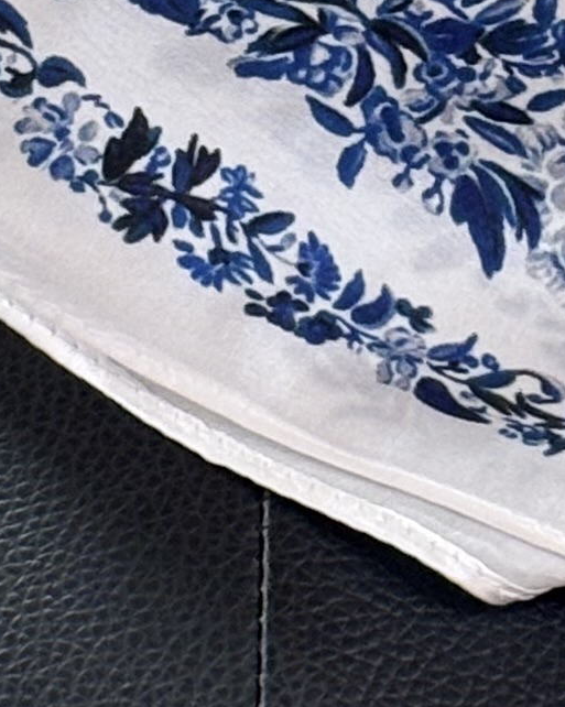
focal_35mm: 319
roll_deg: -0.5
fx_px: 6673
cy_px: -66
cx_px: 285
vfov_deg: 6.0
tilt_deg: +6.7
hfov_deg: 4.8
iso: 64
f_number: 1.6
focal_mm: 5.96
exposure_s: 1/60
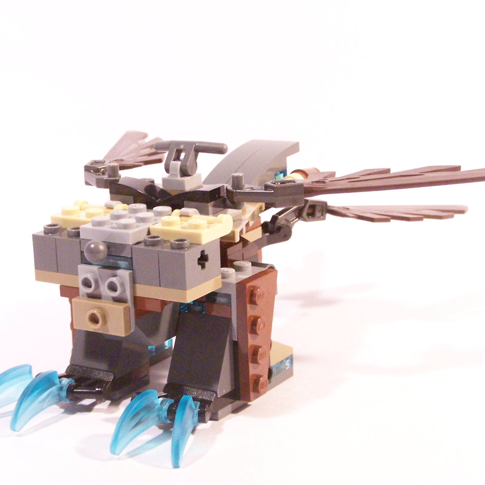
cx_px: 213
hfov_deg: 19.3
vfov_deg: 19.3
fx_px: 1427
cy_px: 263
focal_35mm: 90
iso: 400
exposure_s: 1/30
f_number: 3.6
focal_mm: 10.7
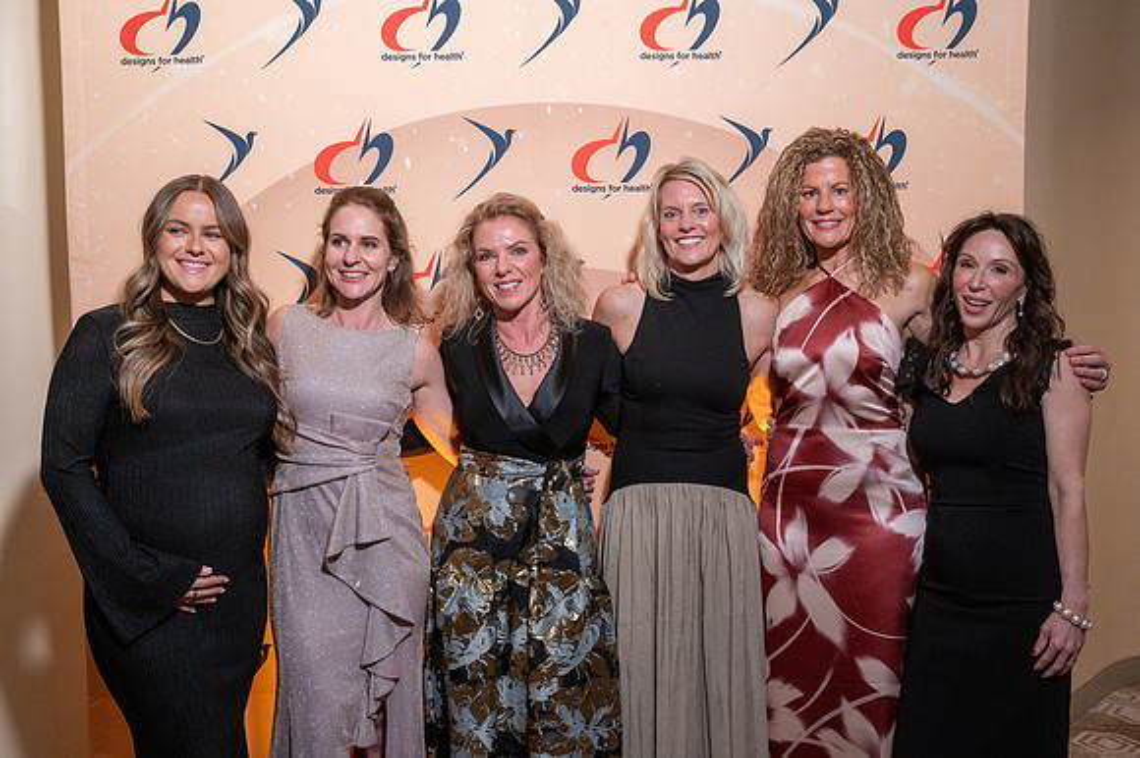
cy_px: 379
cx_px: 570
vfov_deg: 35.0
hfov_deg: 50.7
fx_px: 1203
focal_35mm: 38
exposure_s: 1/100
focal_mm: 38
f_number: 8
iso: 3200
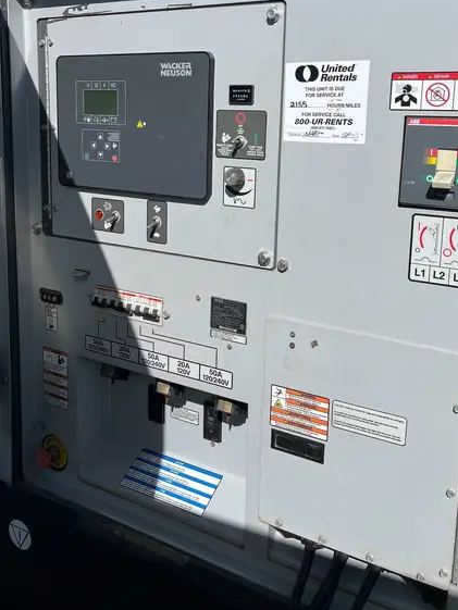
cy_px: 219
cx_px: 263
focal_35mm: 34
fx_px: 600
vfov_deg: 53.2
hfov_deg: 41.7
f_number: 1.6
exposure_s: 1/7874
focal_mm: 5.1
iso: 50
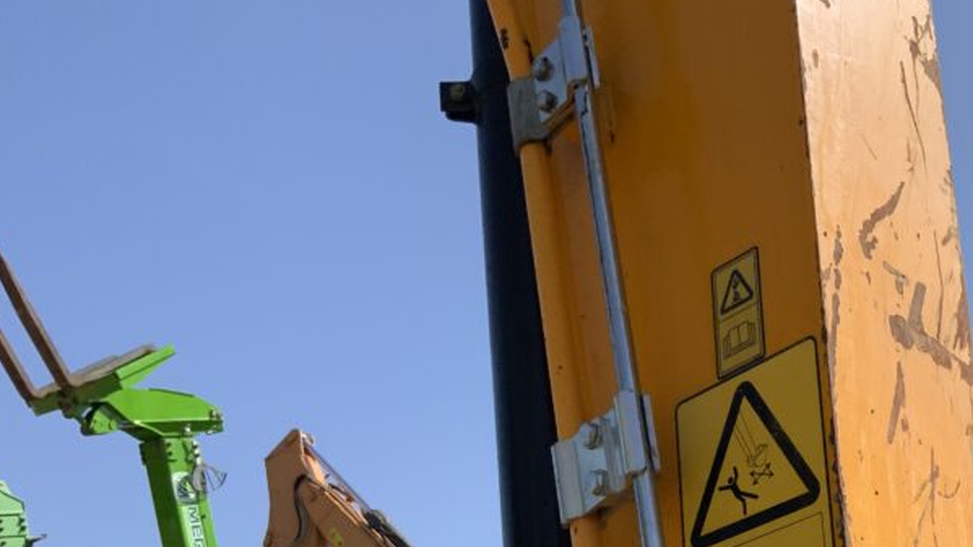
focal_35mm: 54
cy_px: 614
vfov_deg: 21.0
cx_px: 788
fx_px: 1393
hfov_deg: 37.1
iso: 16
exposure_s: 1/2227
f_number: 1.8
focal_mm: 3
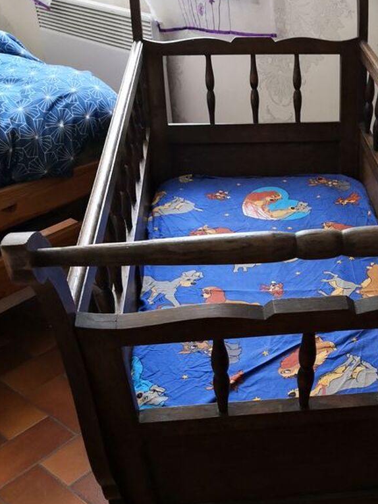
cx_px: 312
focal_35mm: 47
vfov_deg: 40.4
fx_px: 685
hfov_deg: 30.0
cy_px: 285
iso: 200
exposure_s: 1/33.3
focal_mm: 3.95
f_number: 1.6
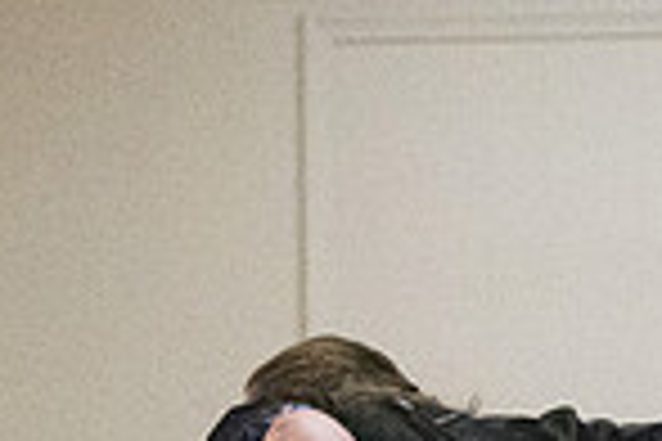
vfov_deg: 2.1
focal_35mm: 649
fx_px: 11933
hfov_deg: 3.2
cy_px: 819
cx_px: 374
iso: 10000
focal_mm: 110
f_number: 4
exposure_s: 1/1250
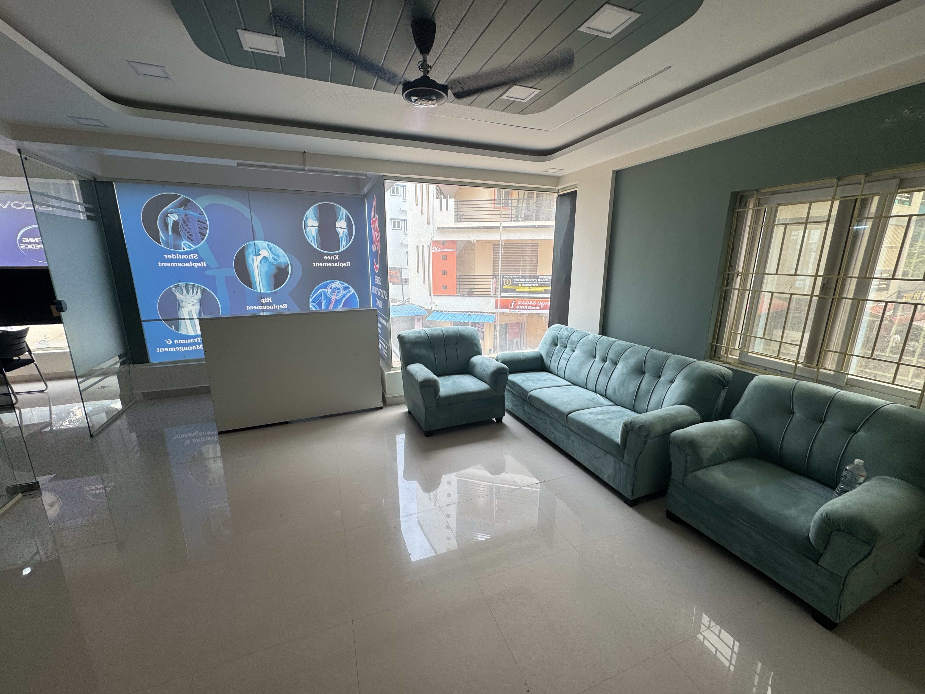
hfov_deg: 102.1
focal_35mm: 14
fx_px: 374
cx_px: 462
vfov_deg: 85.7
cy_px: 347
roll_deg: +0.4
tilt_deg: -13.8
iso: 40
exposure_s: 1/170
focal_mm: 2.22
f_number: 2.2
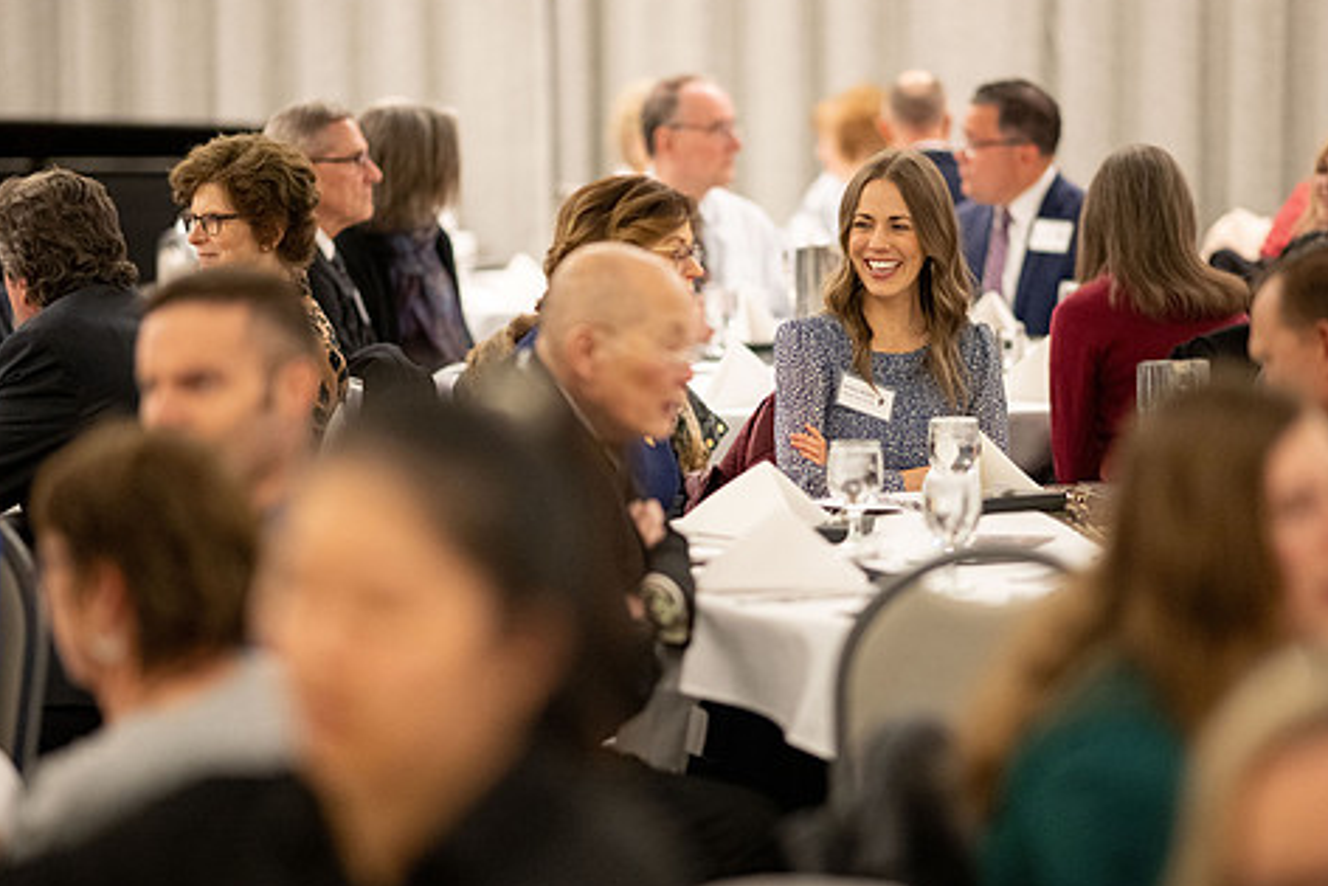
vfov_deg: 10.6
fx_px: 4760
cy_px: 480
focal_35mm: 129
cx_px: 667
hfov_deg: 15.9
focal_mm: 105
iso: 3200
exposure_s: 1/320
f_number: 1.4
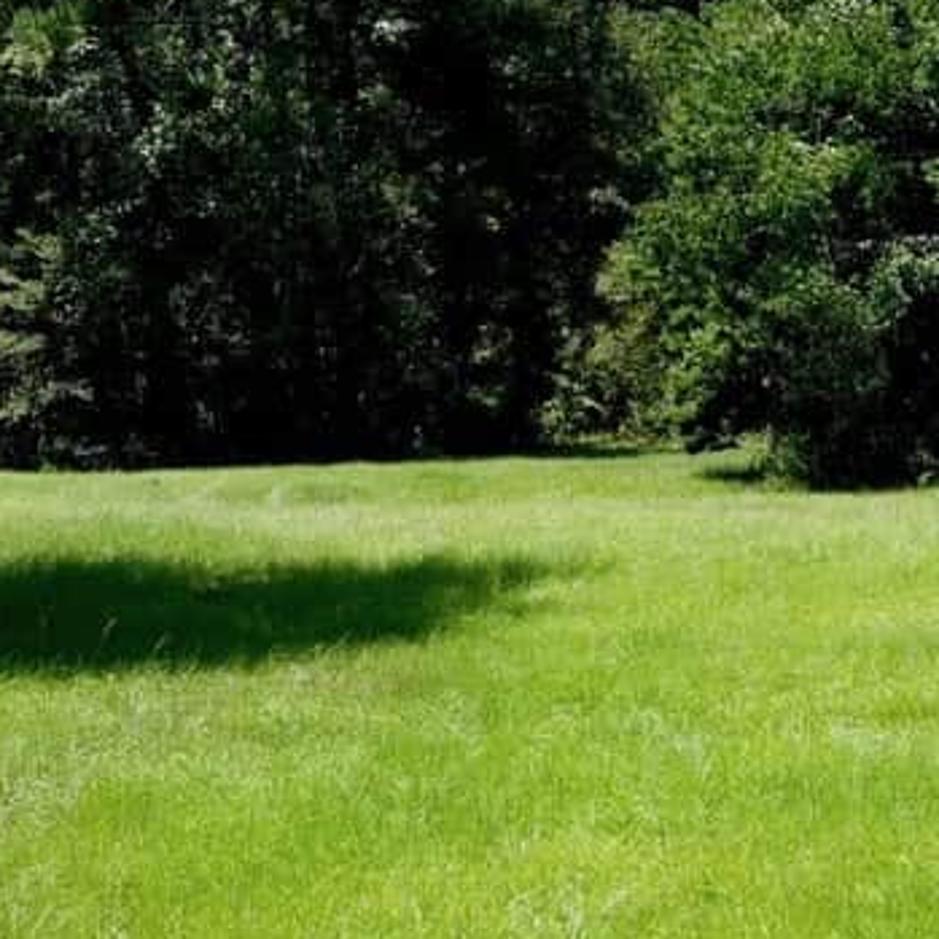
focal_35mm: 131
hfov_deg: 13.3
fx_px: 4020
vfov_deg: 13.2
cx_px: 186
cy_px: 46
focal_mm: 35
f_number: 8
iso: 160
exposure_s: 1/160
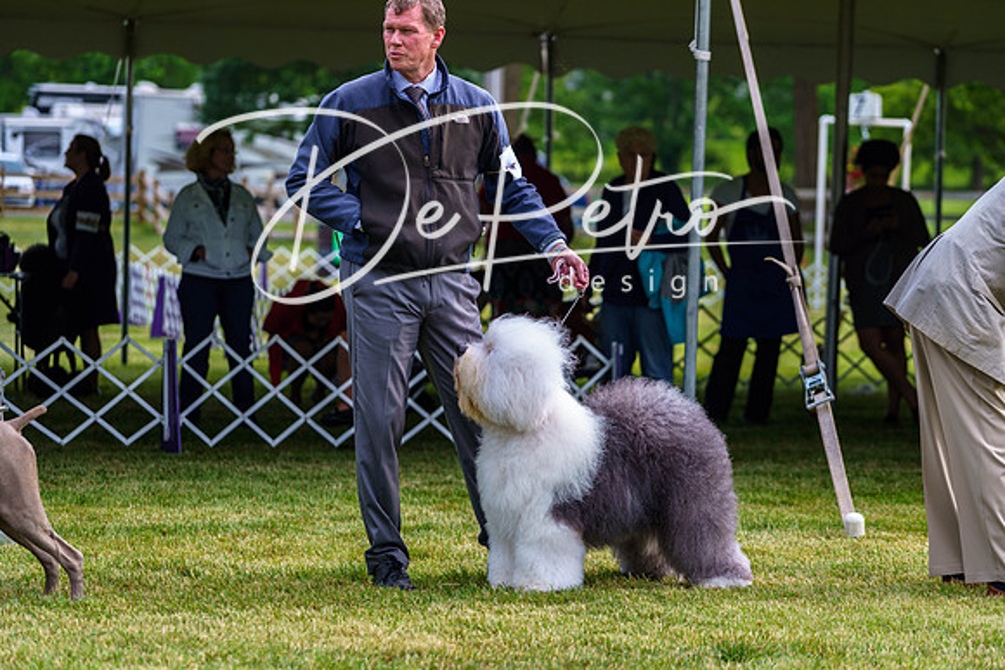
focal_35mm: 142
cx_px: 502
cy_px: 335
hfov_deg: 14.4
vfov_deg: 9.7
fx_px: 3965
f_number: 4
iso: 250
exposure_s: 1/500
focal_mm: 142
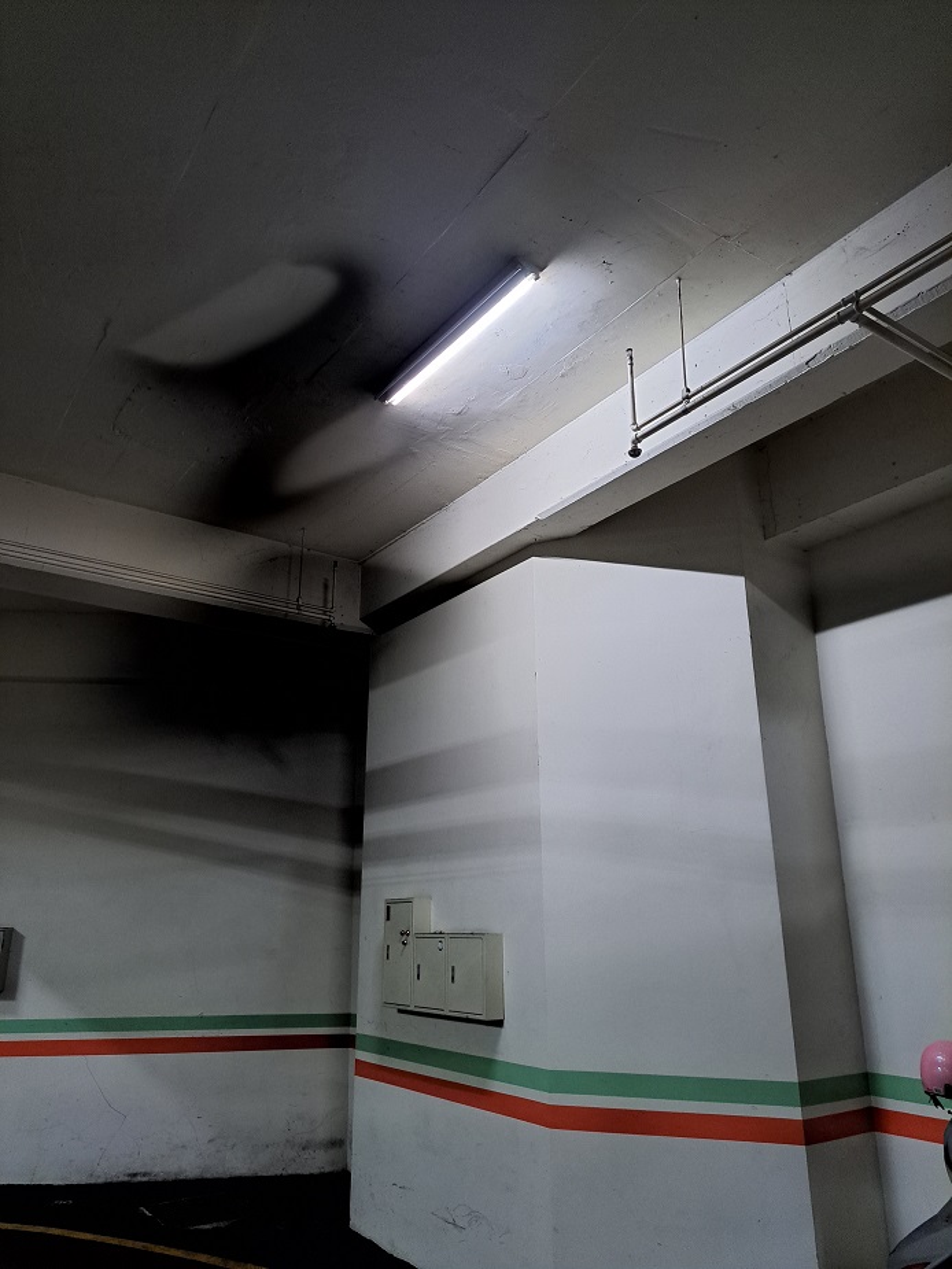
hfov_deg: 56.8
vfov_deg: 71.6
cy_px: 634
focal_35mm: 24
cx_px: 476
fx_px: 880
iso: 320
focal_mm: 5.23
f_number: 1.8
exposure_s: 1/40
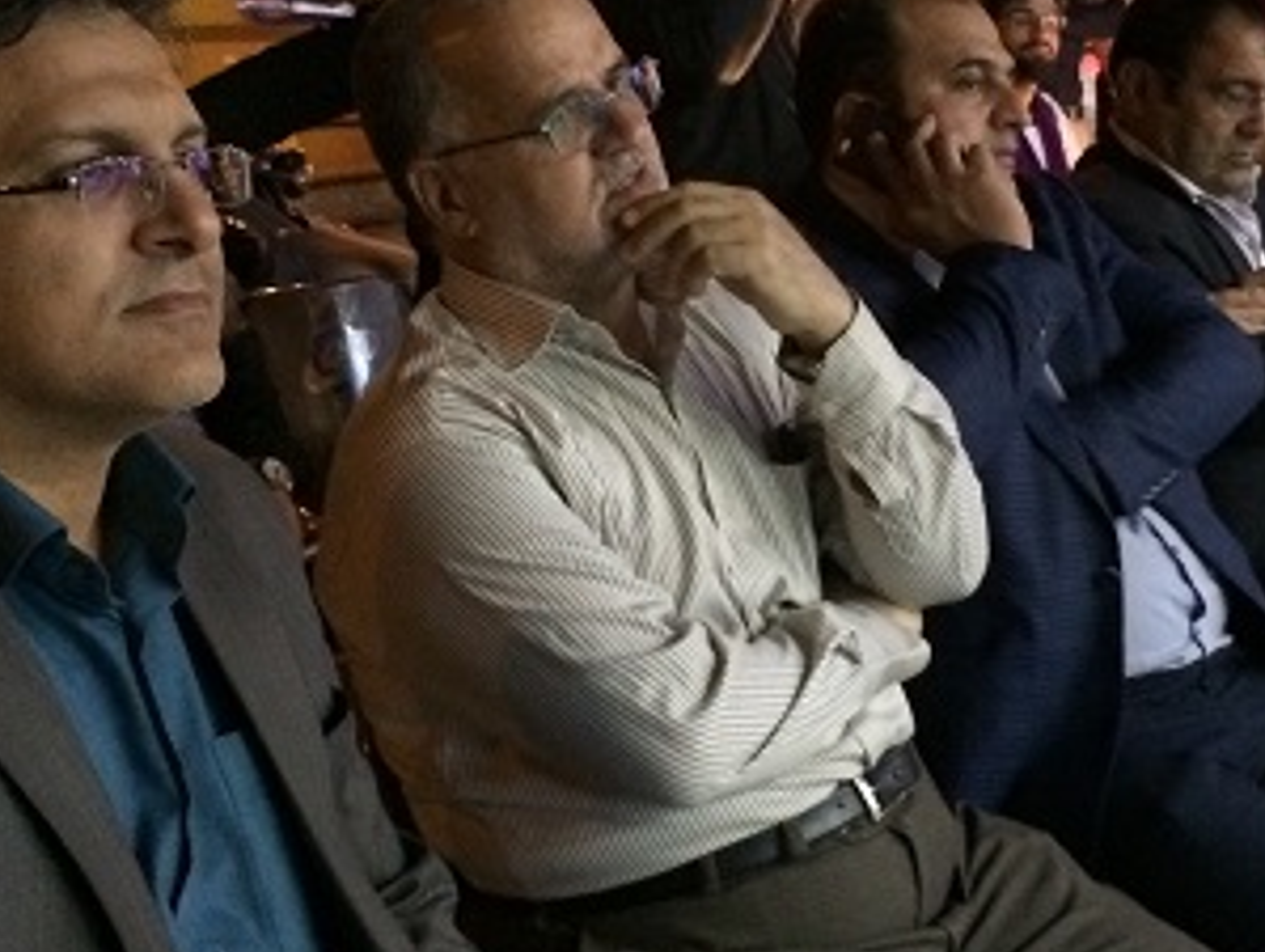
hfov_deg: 31.0
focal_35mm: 62
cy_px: 334
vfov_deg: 23.6
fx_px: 2268
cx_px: 778
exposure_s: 1/17
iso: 400
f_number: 2.2
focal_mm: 4.15
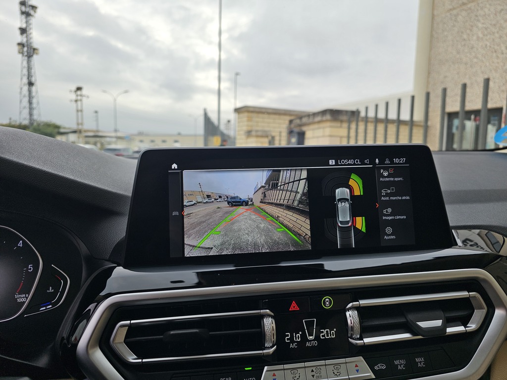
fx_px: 337
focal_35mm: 23
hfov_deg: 73.9
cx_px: 254
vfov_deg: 58.9
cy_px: 190
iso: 12
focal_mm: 6.3
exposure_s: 1/180
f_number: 1.7
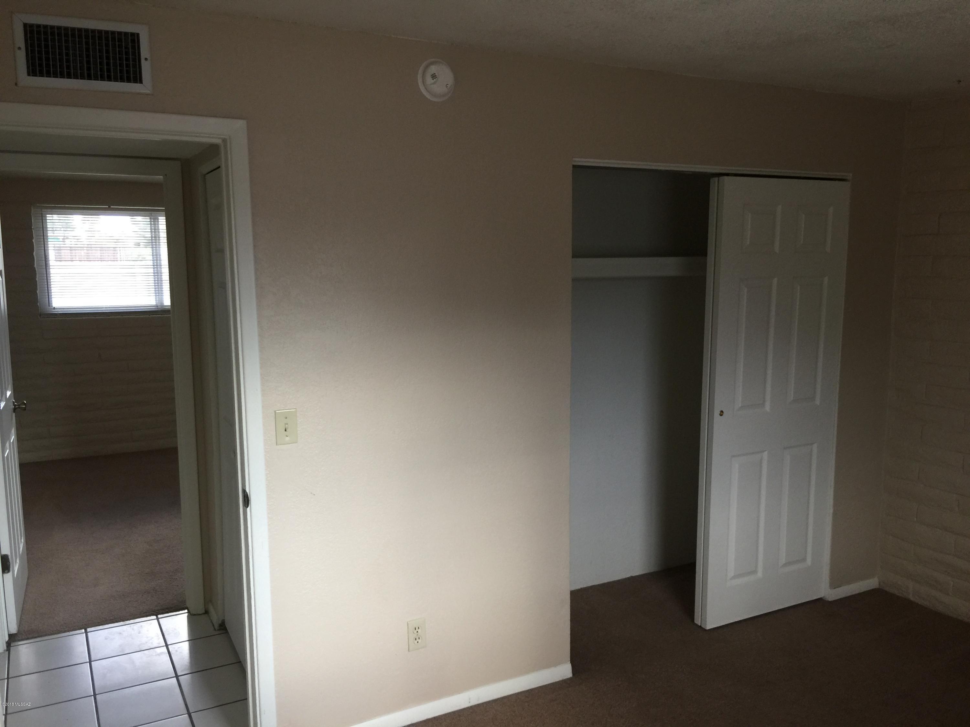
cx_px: 485
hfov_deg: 61.7
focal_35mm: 29
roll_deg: +0.5
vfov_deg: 48.2
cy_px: 364
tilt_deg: -8.4
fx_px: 813
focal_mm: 4.15
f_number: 2.2
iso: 50
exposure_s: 1/30
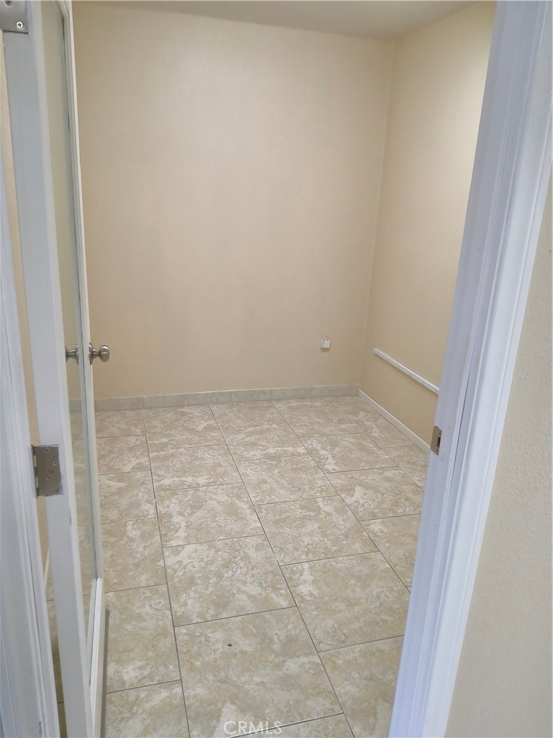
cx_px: 276
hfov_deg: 54.9
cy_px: 369
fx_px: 533
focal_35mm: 25
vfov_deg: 69.4
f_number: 2
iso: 250
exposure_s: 1/120
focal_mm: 3.08
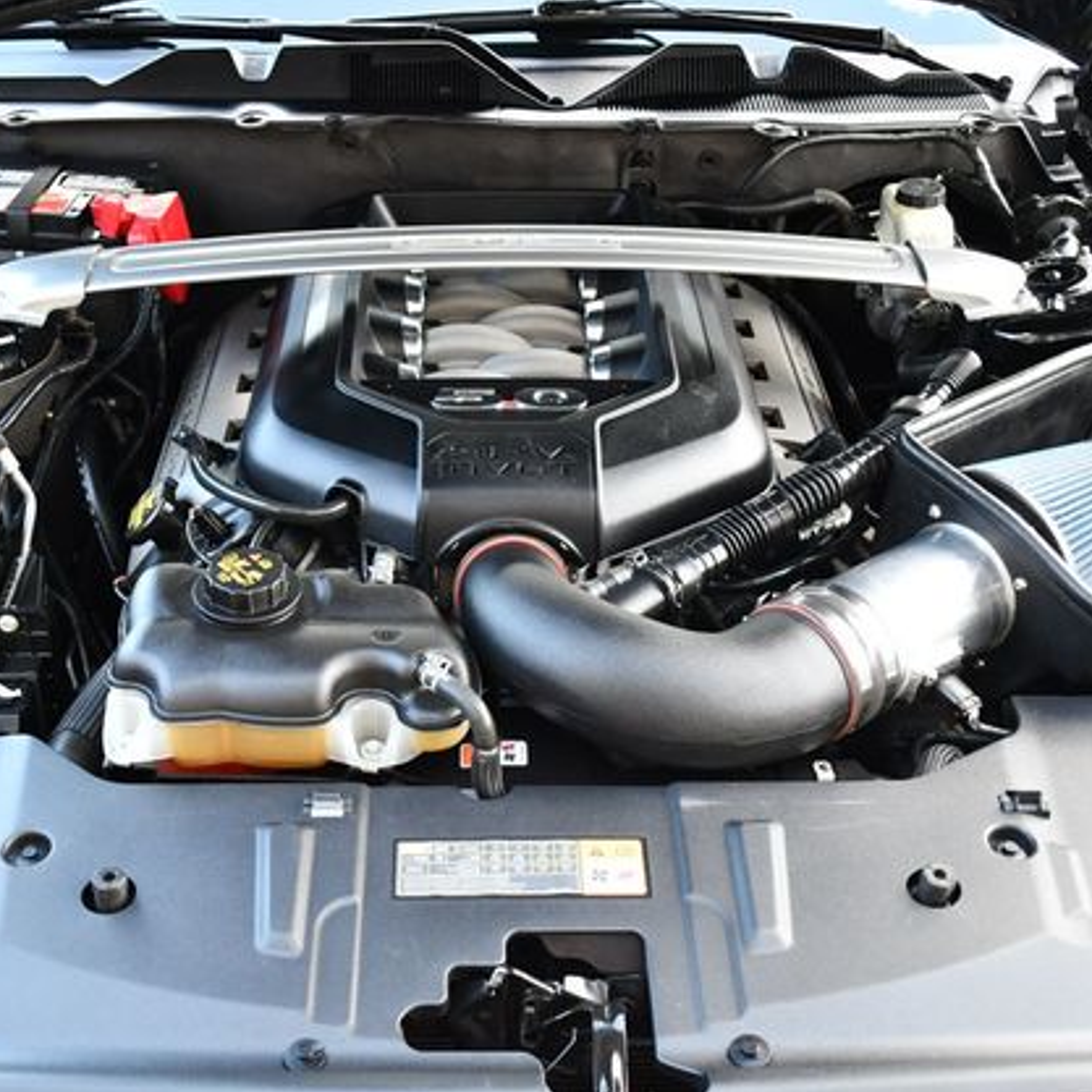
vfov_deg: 36.1
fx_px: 1677
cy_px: 537
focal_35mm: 47
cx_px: 471
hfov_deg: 36.0
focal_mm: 18
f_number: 3.5
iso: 800
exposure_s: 1/200
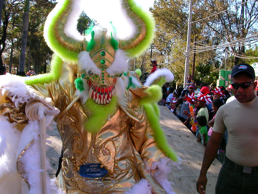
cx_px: 129
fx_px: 276
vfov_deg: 38.7
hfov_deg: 50.1
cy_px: 97
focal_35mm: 37
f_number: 4.5
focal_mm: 5.6
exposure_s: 1/208
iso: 100
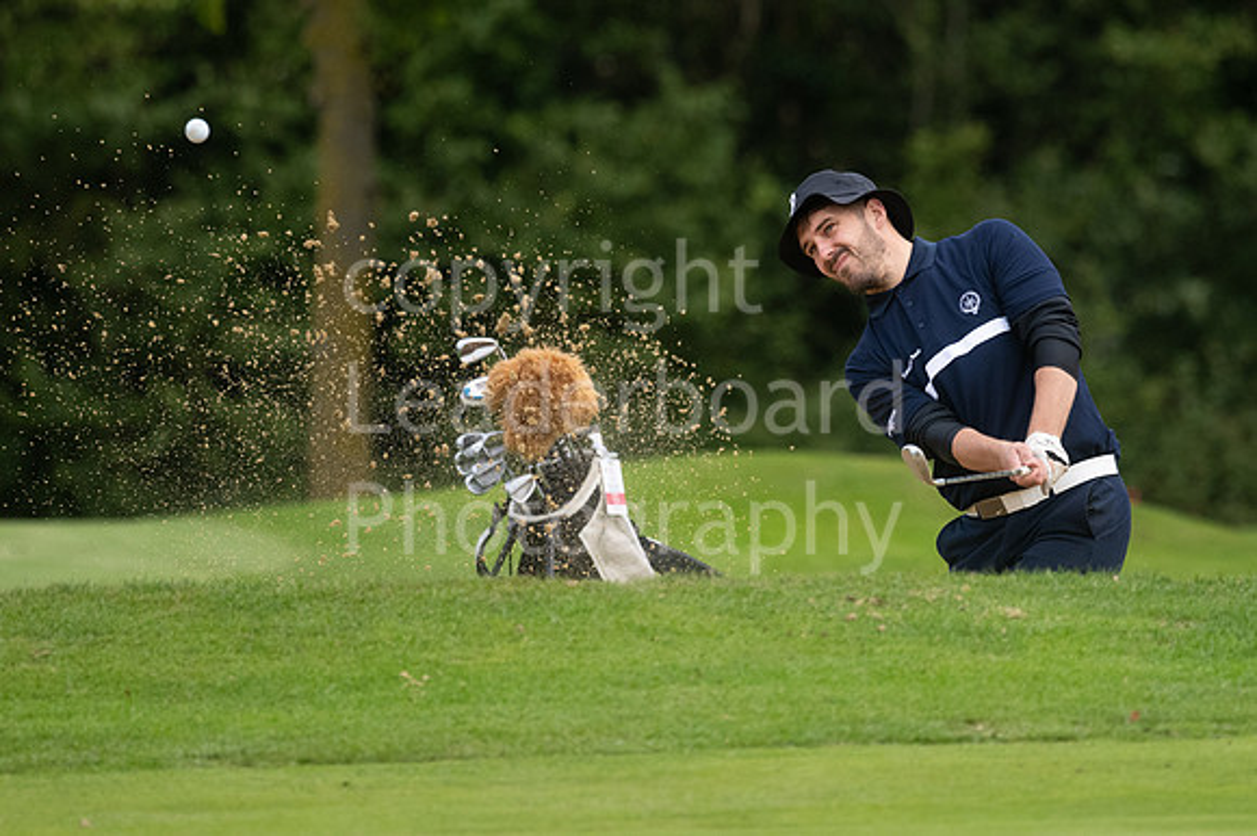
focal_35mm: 588
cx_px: 821
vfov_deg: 2.3
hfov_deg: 3.5
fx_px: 20505
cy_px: 290
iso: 640
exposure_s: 1/1250
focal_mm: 300
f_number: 4
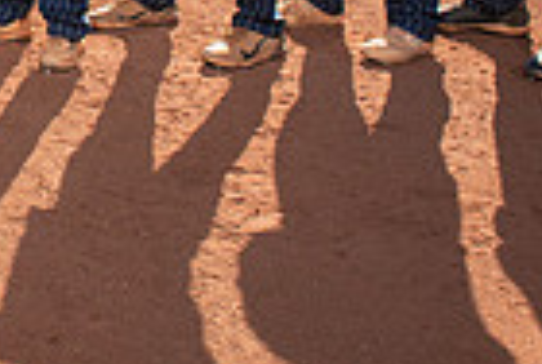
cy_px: -281
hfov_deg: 17.3
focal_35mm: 107
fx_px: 1614
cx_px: -263
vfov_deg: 11.9
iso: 200
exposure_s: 1/250
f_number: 8
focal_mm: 24
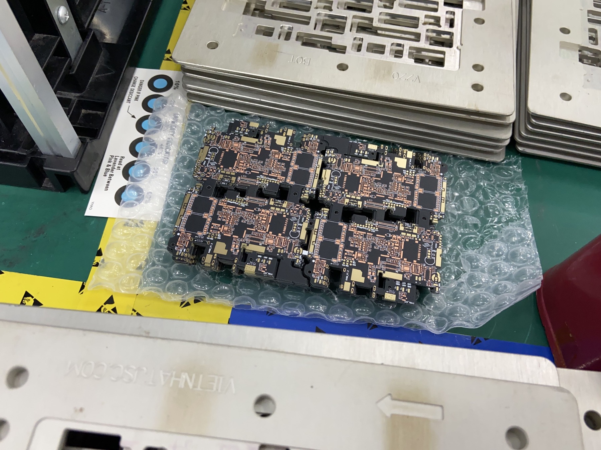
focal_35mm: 29
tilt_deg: -60.2
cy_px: 225
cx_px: 300
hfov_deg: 61.7
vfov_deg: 48.2
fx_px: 503
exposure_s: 1/100
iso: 160
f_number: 1.8
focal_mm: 4.25
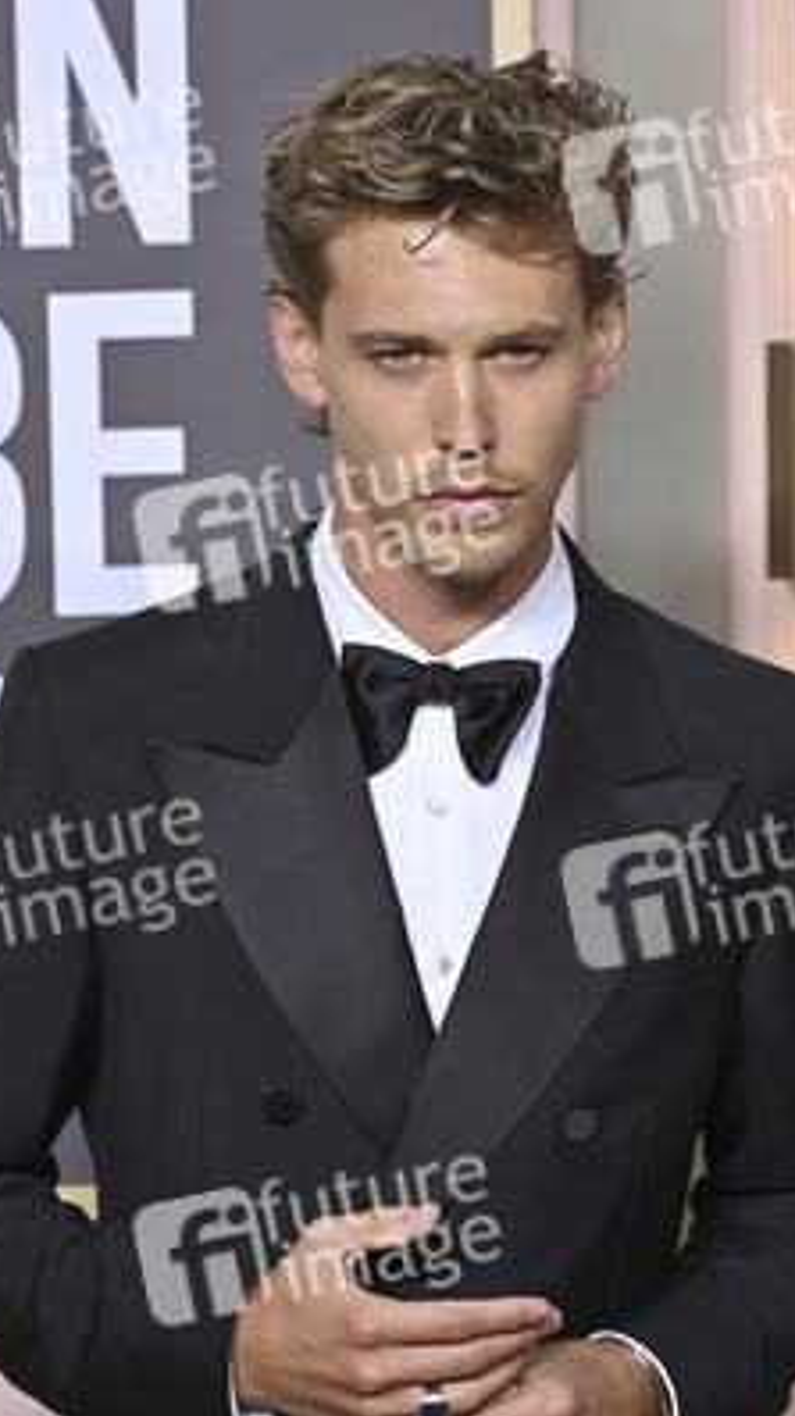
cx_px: 421
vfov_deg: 11.1
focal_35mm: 195
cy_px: 706
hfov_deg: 6.2
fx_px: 7316
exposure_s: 1/400
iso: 800
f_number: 8
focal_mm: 185
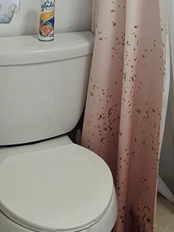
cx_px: 253
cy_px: -50
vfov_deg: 22.2
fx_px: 543
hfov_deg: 16.7
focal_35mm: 81
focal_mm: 4.38
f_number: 1.73
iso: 149
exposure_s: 1/120
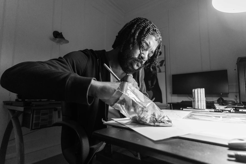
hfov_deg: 84.0
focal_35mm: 20
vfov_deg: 61.9
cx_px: 123
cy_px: 82
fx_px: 137
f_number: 5
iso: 4000
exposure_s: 1/80
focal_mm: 20
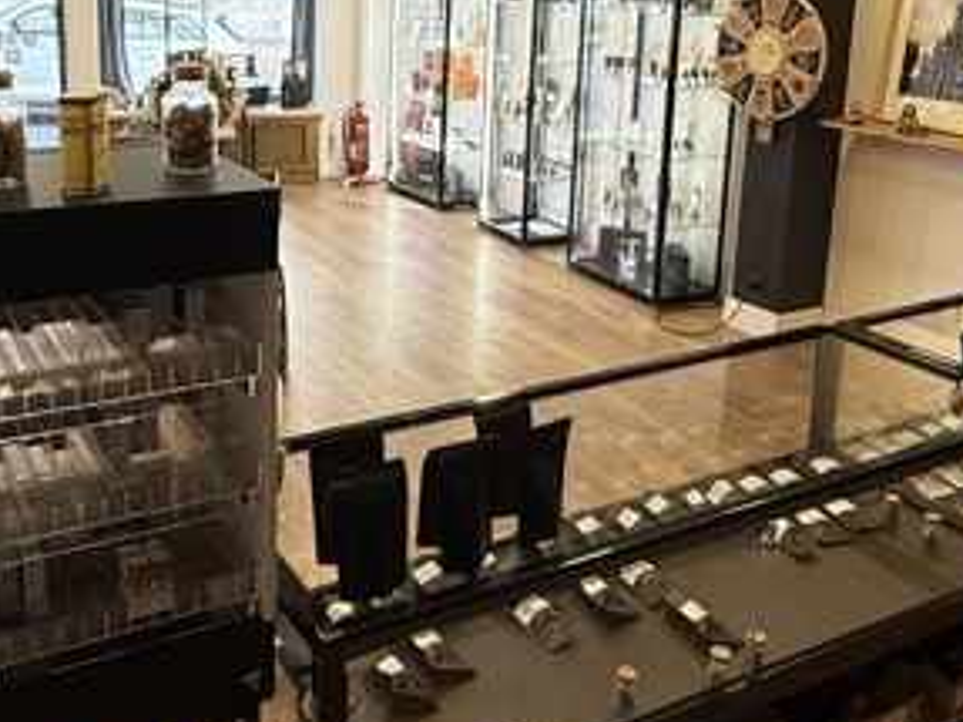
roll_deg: -1.0
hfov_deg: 47.5
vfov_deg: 35.8
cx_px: 366
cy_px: 168
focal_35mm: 39
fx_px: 1085
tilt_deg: -10.6
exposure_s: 1/100
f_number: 2.2
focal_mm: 2.22
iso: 250
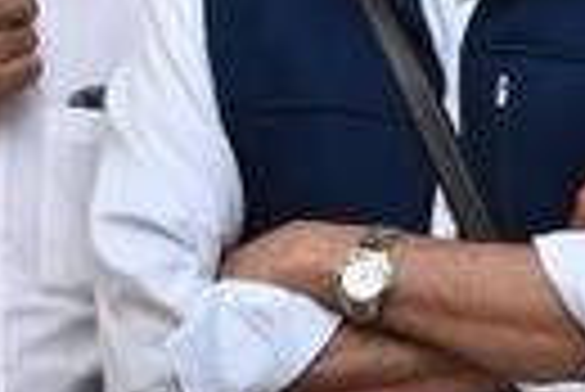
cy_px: 144
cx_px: 184
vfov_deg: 7.3
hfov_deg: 10.9
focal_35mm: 188
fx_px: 3058
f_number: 9
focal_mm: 24
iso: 1600
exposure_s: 1/160
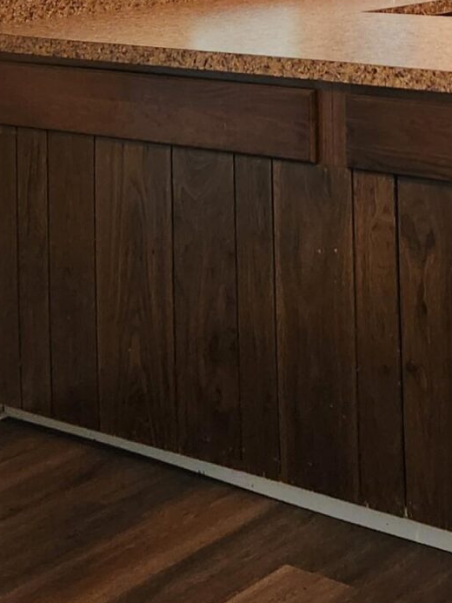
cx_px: 421
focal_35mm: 85
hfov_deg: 17.1
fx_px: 1479
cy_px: -94
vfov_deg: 21.6
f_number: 1.8
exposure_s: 1/120
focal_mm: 5.4
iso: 500
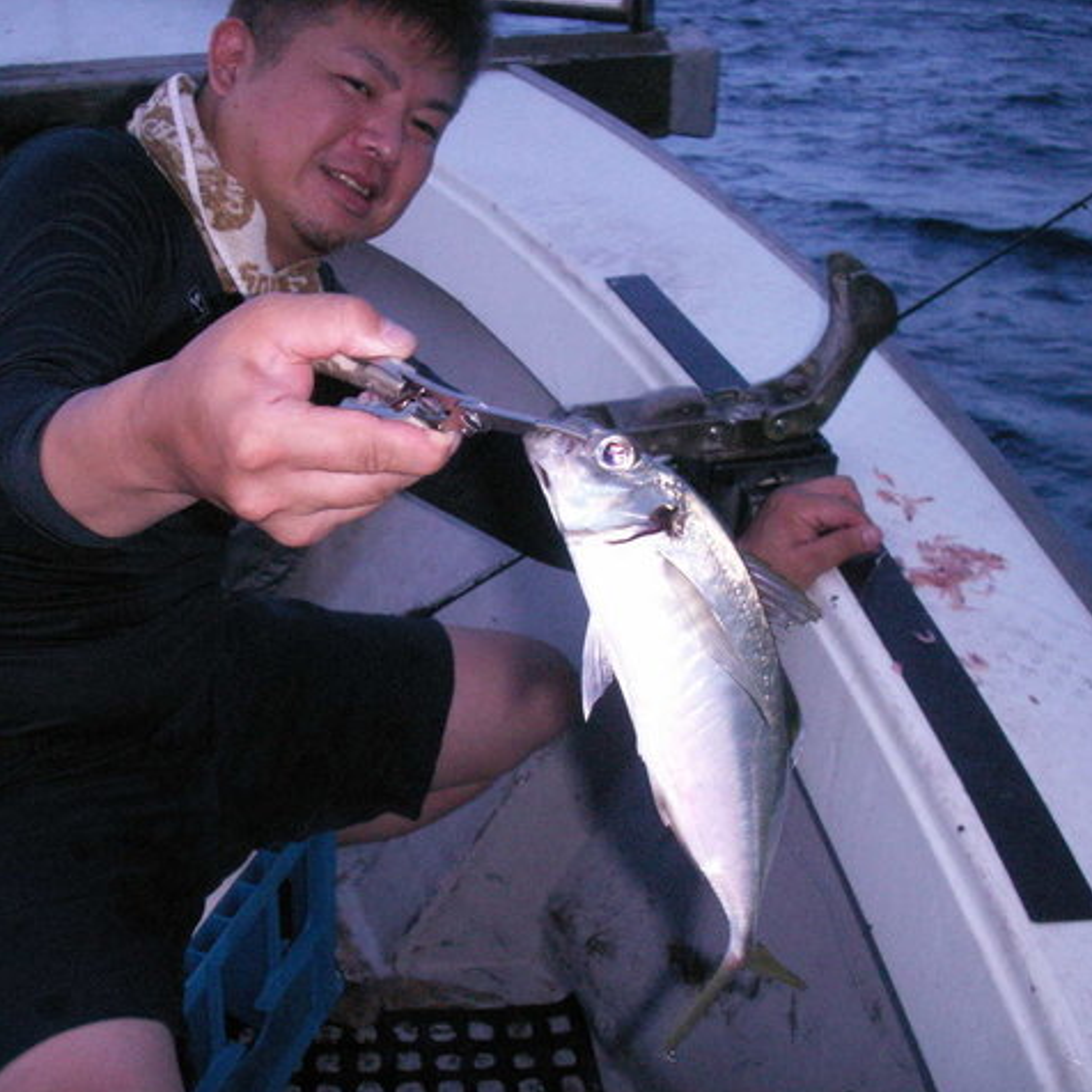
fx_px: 1570
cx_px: 365
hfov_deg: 37.9
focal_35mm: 44
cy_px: 548
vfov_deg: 38.3
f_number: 3.5
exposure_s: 1/40
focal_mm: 7.7
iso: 160
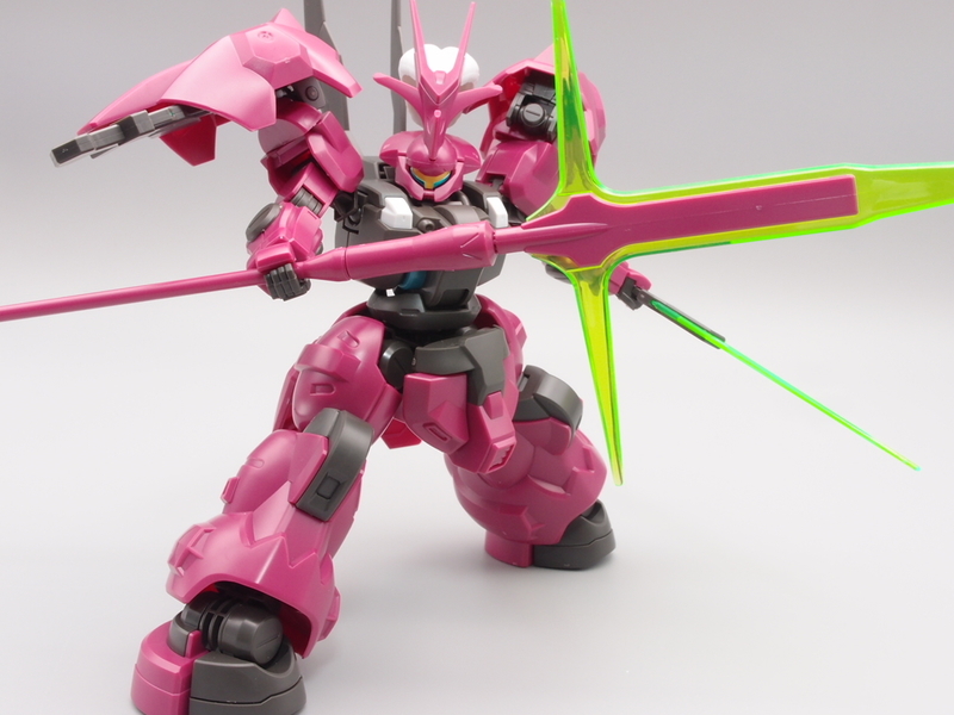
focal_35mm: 46
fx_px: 1268
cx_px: 477
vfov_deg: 31.5
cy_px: 358
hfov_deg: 41.2
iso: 100
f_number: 8
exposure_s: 1/2.5
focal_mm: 9.87
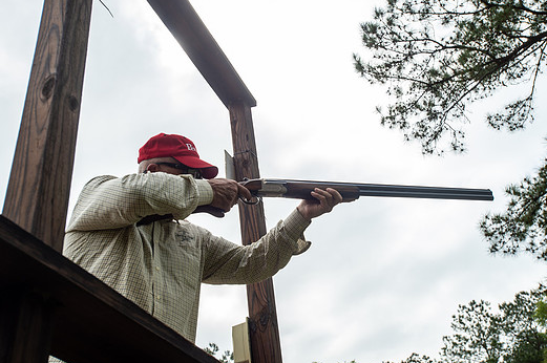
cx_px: 288
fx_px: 592
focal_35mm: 39
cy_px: 183
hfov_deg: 49.6
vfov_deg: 34.1
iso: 125
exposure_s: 1/320
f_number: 6.3
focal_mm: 35
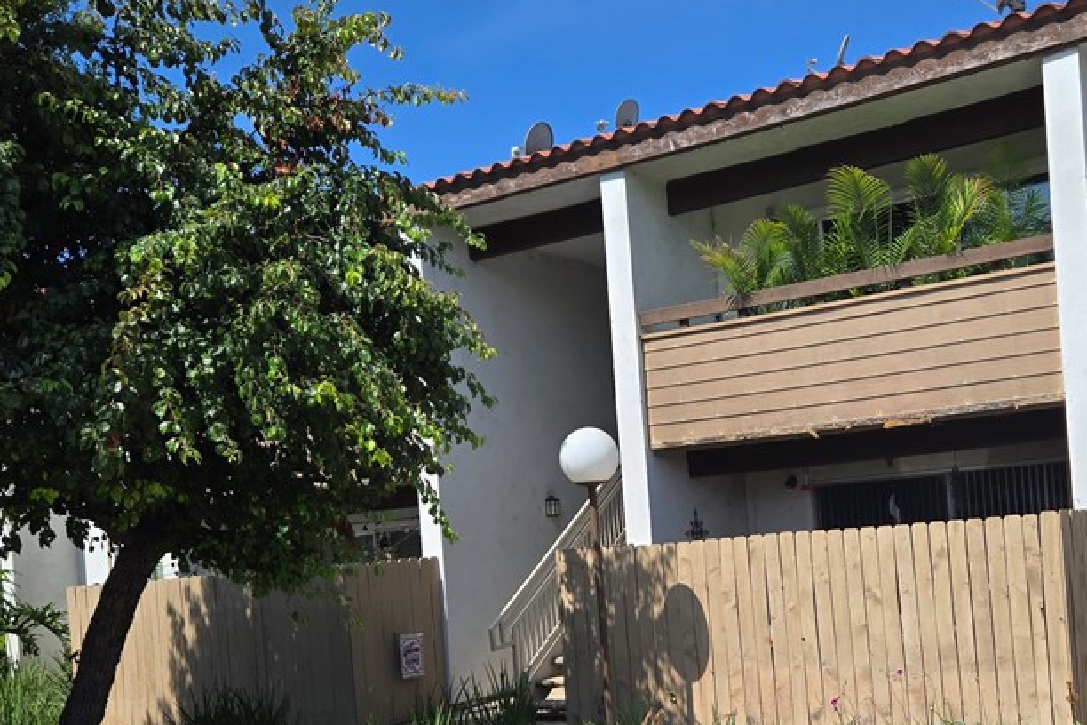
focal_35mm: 40
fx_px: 1208
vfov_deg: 33.0
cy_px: 514
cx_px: 725
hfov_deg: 47.7
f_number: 1.8
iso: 25
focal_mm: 5.4
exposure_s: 1/2234
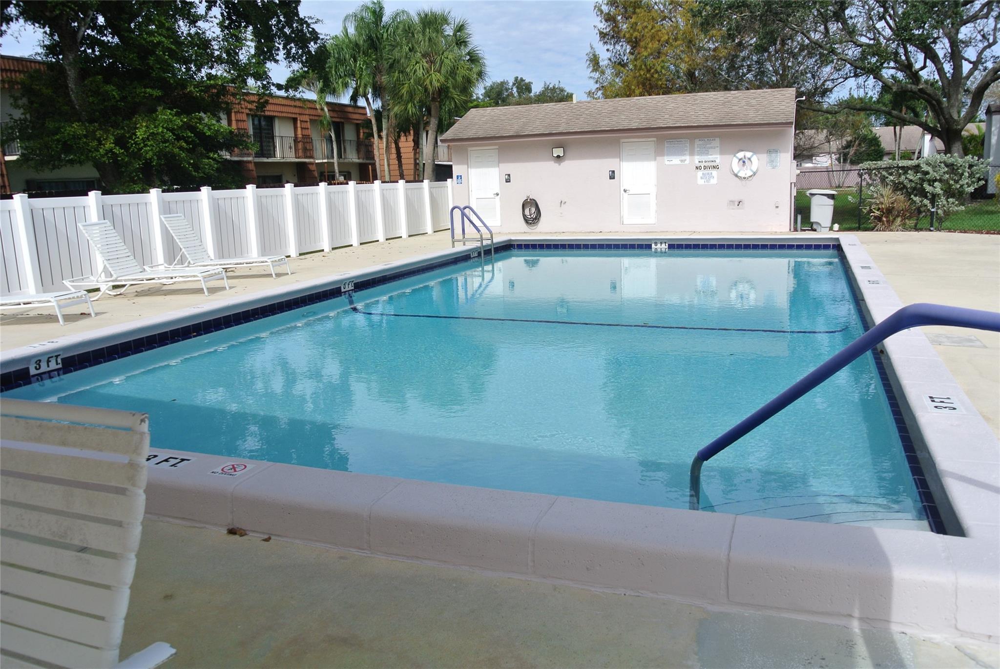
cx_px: 500
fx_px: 751
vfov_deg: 48.0
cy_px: 334
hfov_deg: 67.3
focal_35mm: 27
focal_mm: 10
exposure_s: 1/500
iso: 100
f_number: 4.5
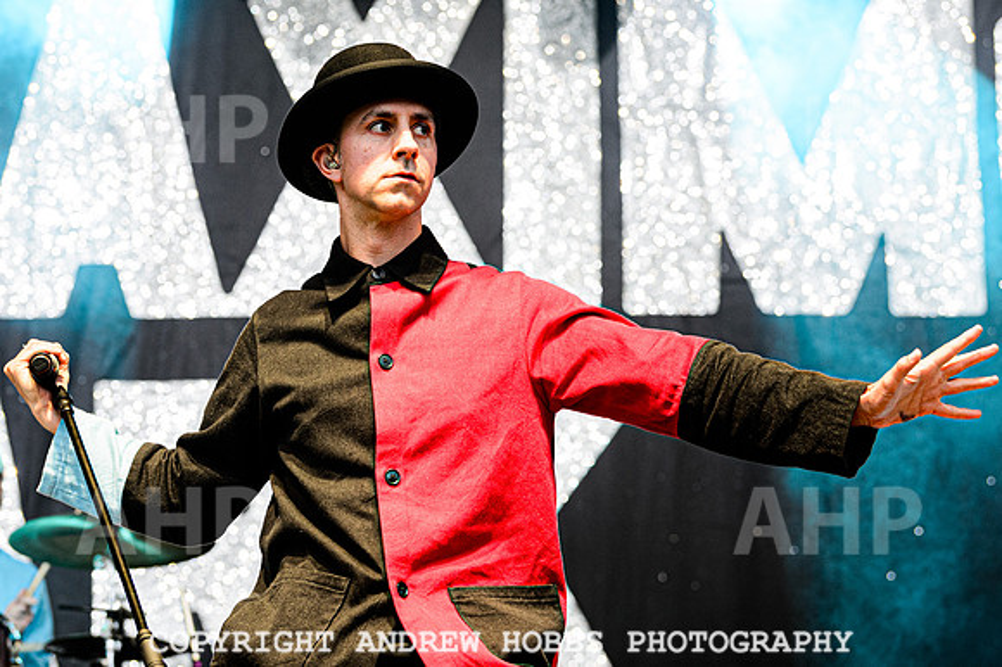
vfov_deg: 12.3
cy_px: 284
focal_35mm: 111
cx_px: 426
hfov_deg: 18.4
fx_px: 3088
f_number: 4.5
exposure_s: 1/100
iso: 1000
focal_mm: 95
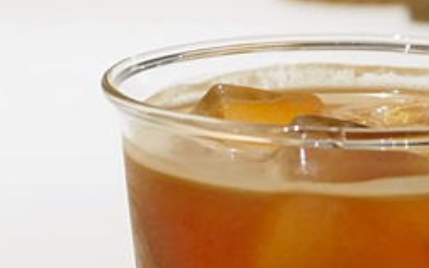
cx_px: 359
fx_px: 1649
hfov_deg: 14.7
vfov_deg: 9.2
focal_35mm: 141
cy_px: 296
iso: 500
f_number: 4
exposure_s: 1/60
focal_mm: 17
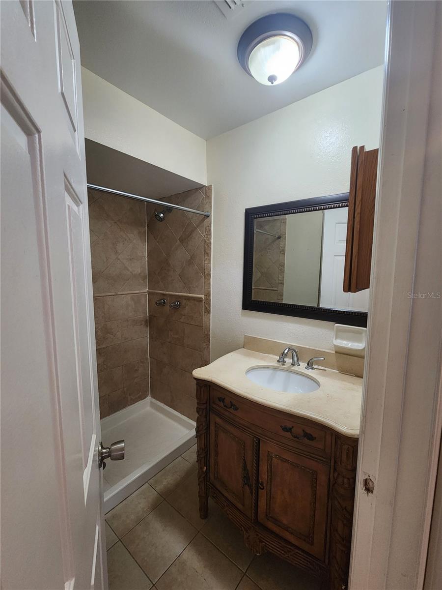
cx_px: 221
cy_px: 295
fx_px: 221
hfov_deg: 89.9
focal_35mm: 13
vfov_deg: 106.2
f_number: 2.2
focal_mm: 2.2
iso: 320
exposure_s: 1/60
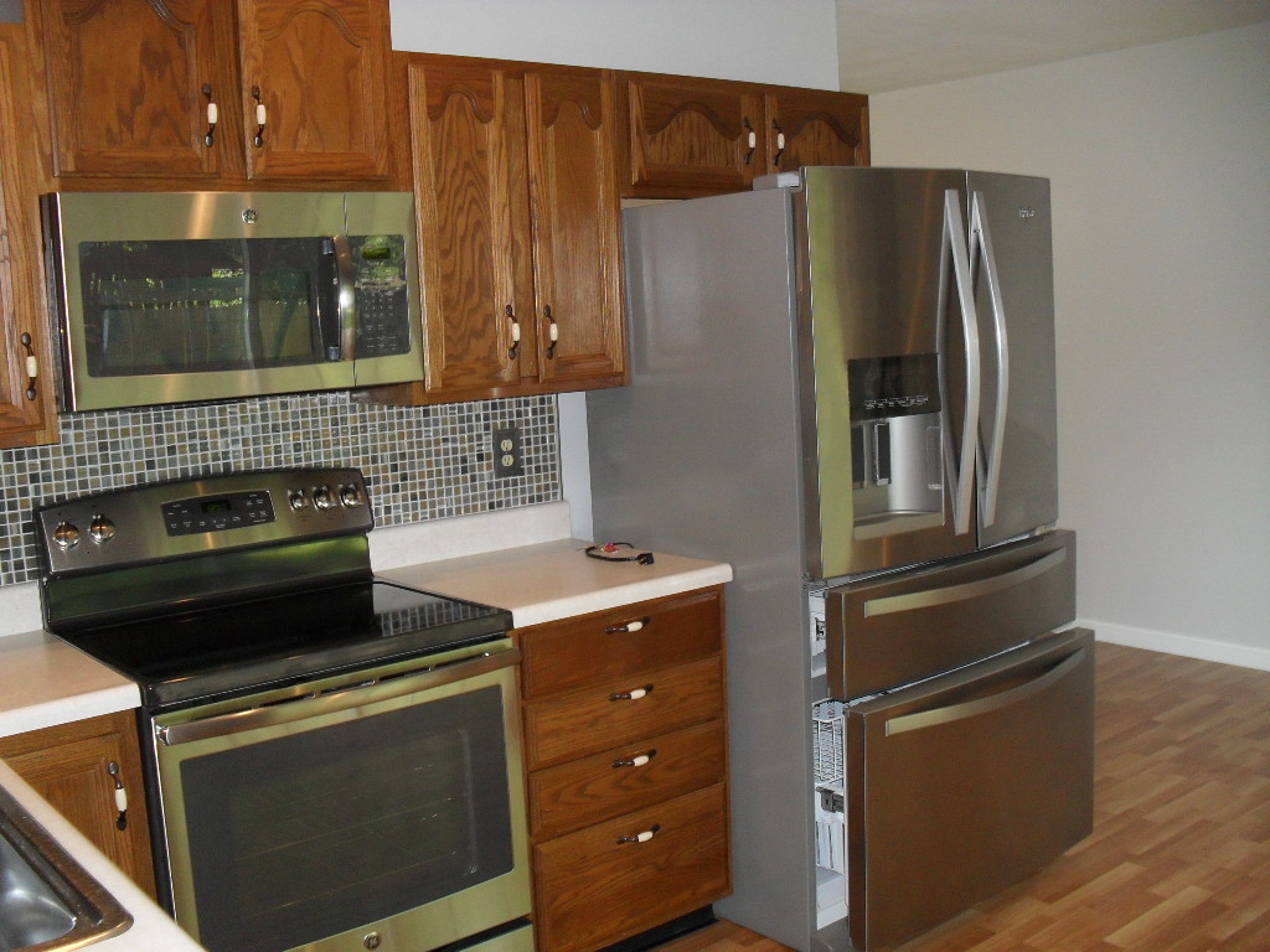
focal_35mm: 35
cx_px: 635
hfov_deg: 52.6
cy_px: 476
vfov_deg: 40.7
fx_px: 1284
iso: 200
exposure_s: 1/45
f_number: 3.2
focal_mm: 6.3
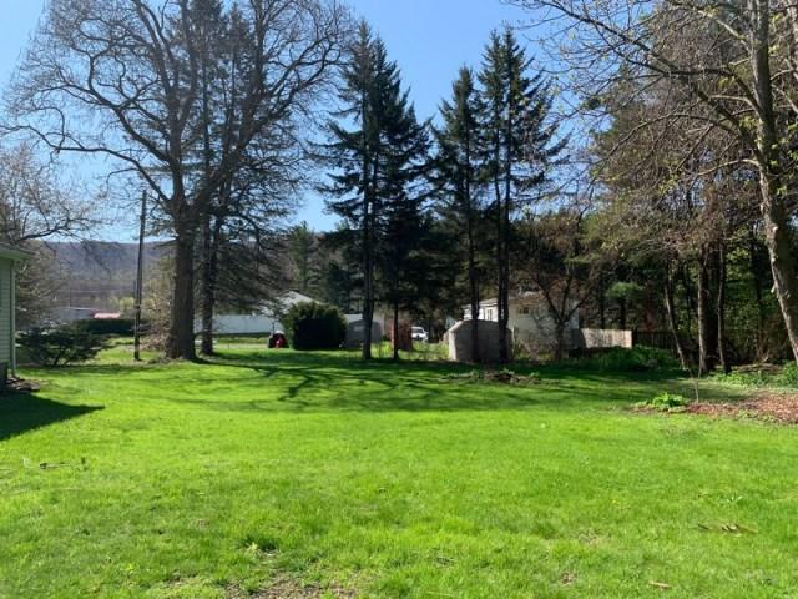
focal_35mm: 26
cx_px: 399
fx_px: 599
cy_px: 300
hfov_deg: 67.3
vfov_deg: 53.1
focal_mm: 4.25
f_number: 1.8
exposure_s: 1/1205
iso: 25
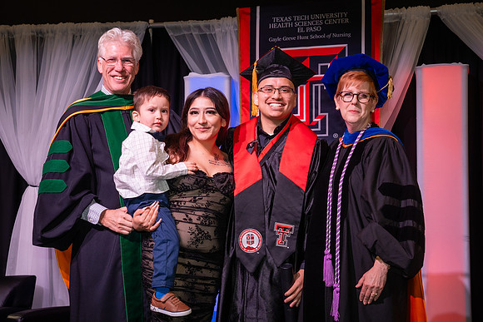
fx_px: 925
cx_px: 247
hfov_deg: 29.3
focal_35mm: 69
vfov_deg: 19.7
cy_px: 184
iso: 1250
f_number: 5.6
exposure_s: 1/160
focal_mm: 56
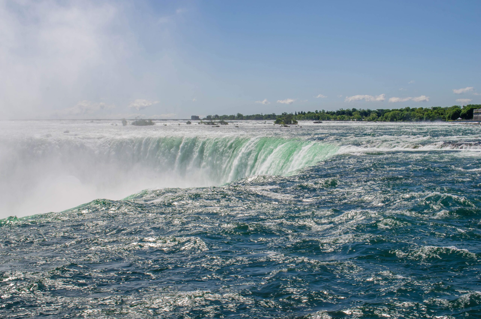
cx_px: 240
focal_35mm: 42
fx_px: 560
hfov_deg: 46.5
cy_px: 160
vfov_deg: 31.8
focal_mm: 28
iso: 100
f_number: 13
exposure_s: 1/200
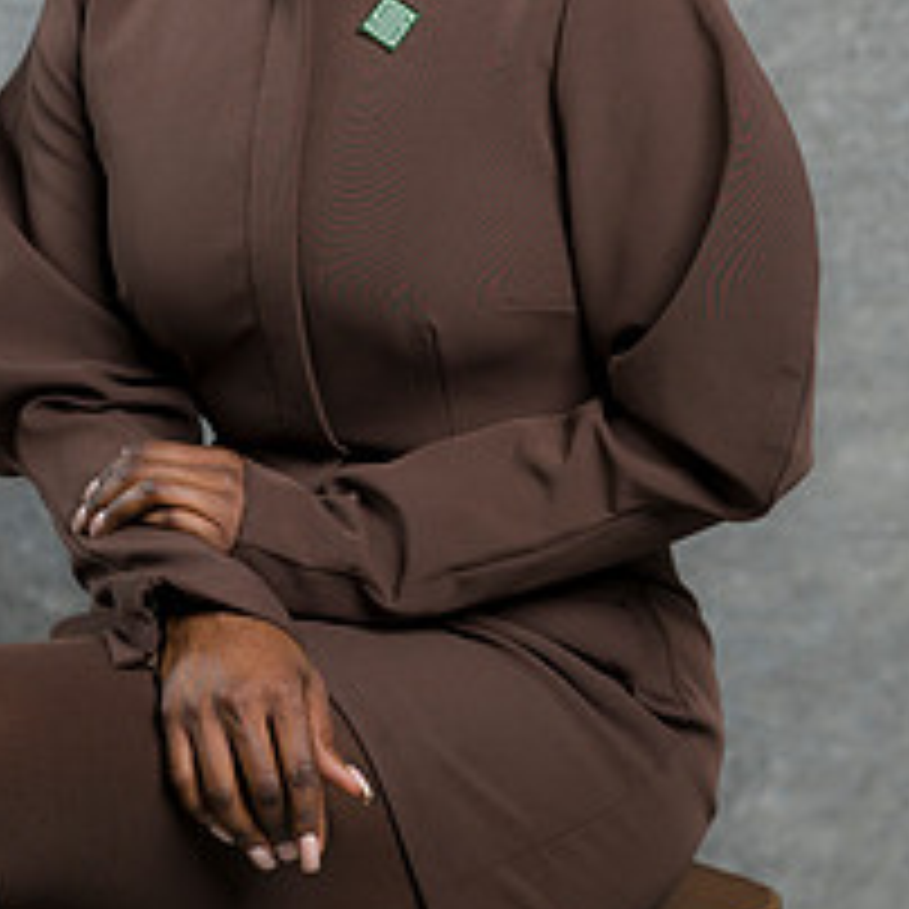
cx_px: 288
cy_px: 252
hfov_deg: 10.8
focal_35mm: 161
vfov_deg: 10.8
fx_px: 4783
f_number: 5
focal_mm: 85
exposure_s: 1/200
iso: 125
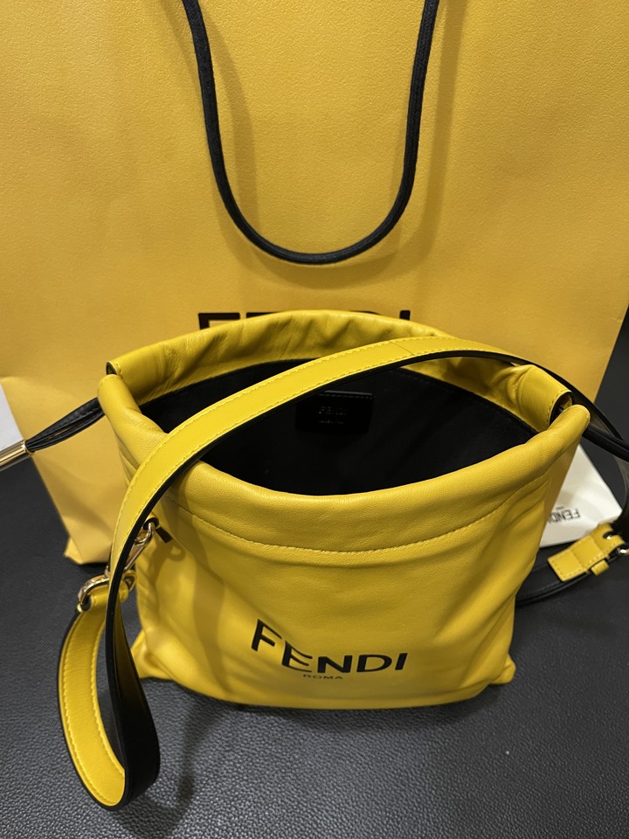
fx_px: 630
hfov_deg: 53.1
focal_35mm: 26
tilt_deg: -49.8
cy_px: 420
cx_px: 314
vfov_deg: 67.3
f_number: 1.6
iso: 400
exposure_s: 1/60
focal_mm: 5.1
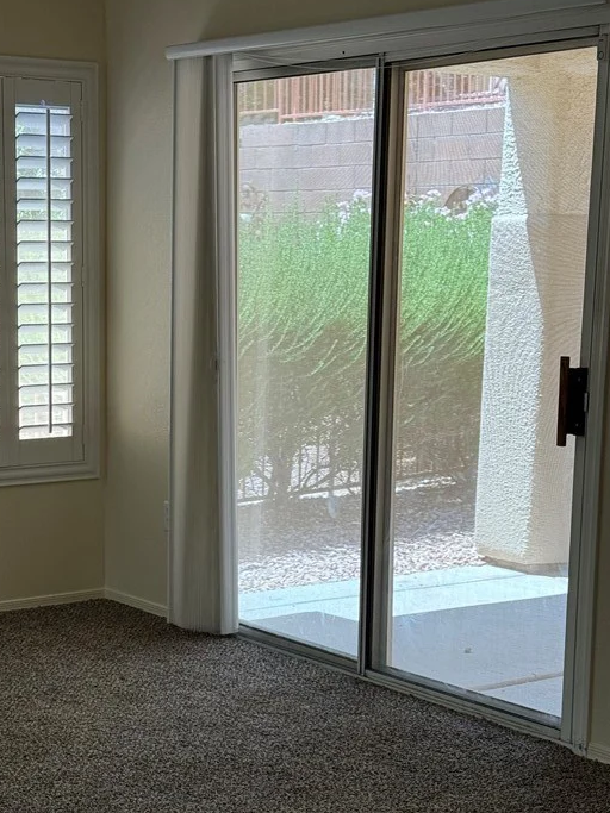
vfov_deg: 26.9
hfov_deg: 20.3
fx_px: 1692
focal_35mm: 72
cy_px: 537
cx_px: 173
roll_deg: -0.7
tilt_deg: -10.0
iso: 80
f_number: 1.78
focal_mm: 6.76
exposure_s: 1/120
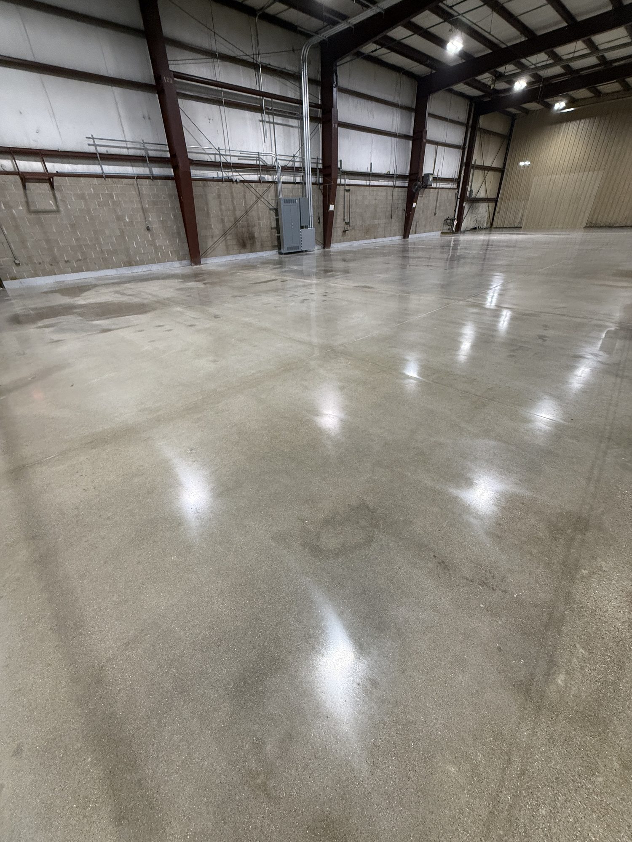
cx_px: 316
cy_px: 421
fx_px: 341
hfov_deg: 85.7
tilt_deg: -30.3
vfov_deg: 102.1
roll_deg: +1.8
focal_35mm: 14
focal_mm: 2.22
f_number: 2.2
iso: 320
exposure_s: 1/99
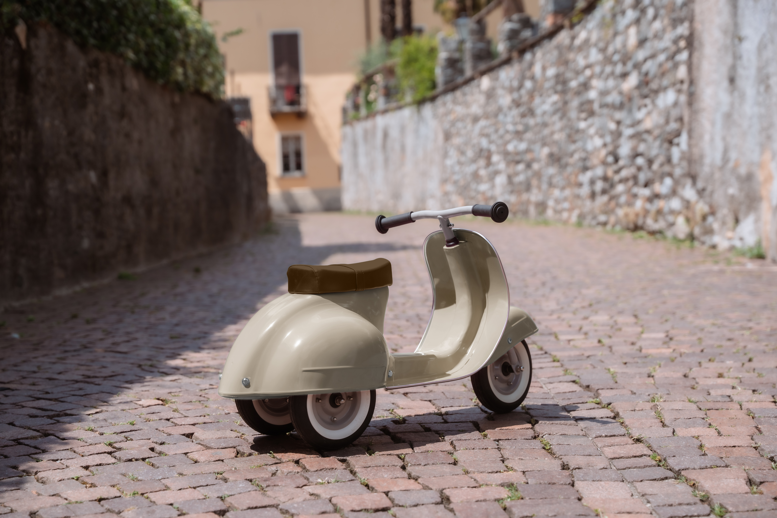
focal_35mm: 59
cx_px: 388
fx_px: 1278
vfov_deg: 22.9
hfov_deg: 33.8
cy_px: 259
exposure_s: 1/2000
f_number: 4.5
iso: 100
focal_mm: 59.2
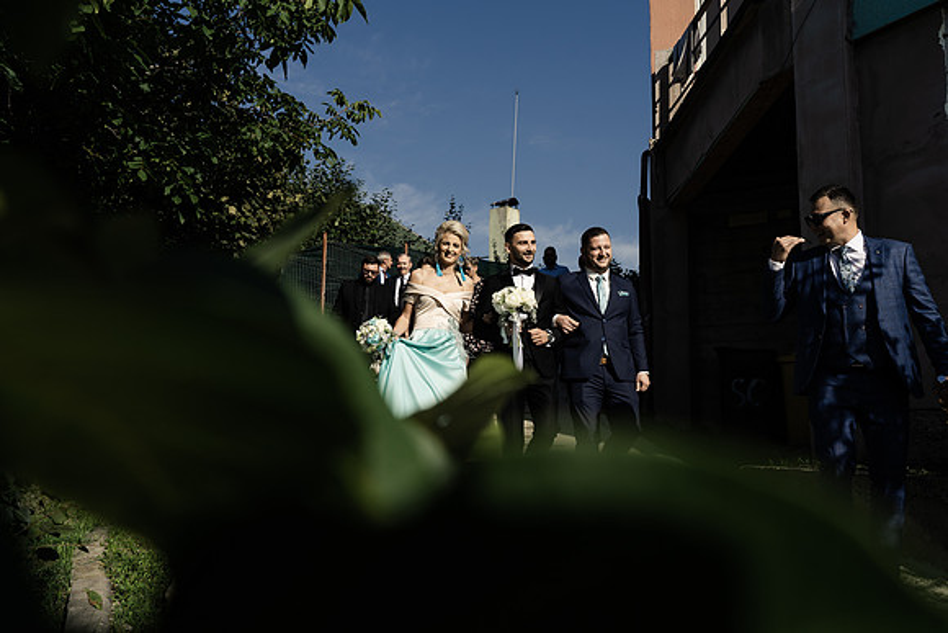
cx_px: 474
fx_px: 922
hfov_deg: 54.4
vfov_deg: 37.9
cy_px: 316
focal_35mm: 35
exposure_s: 1/500
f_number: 6.3
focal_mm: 35
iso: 100
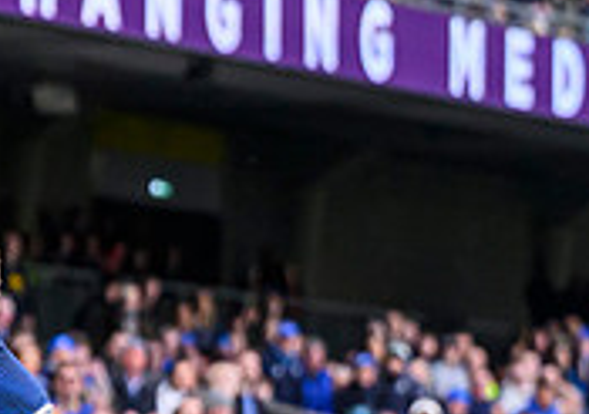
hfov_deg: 3.1
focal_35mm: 644
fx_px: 10715
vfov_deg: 2.2
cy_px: 867
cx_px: -146
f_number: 3.5
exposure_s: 1/1600
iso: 1250
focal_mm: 86
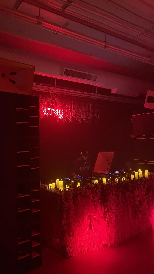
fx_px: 211
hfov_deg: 40.2
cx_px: 73
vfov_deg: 66.1
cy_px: 138
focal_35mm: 29
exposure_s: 1/28
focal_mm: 4.2
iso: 1000
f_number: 1.6
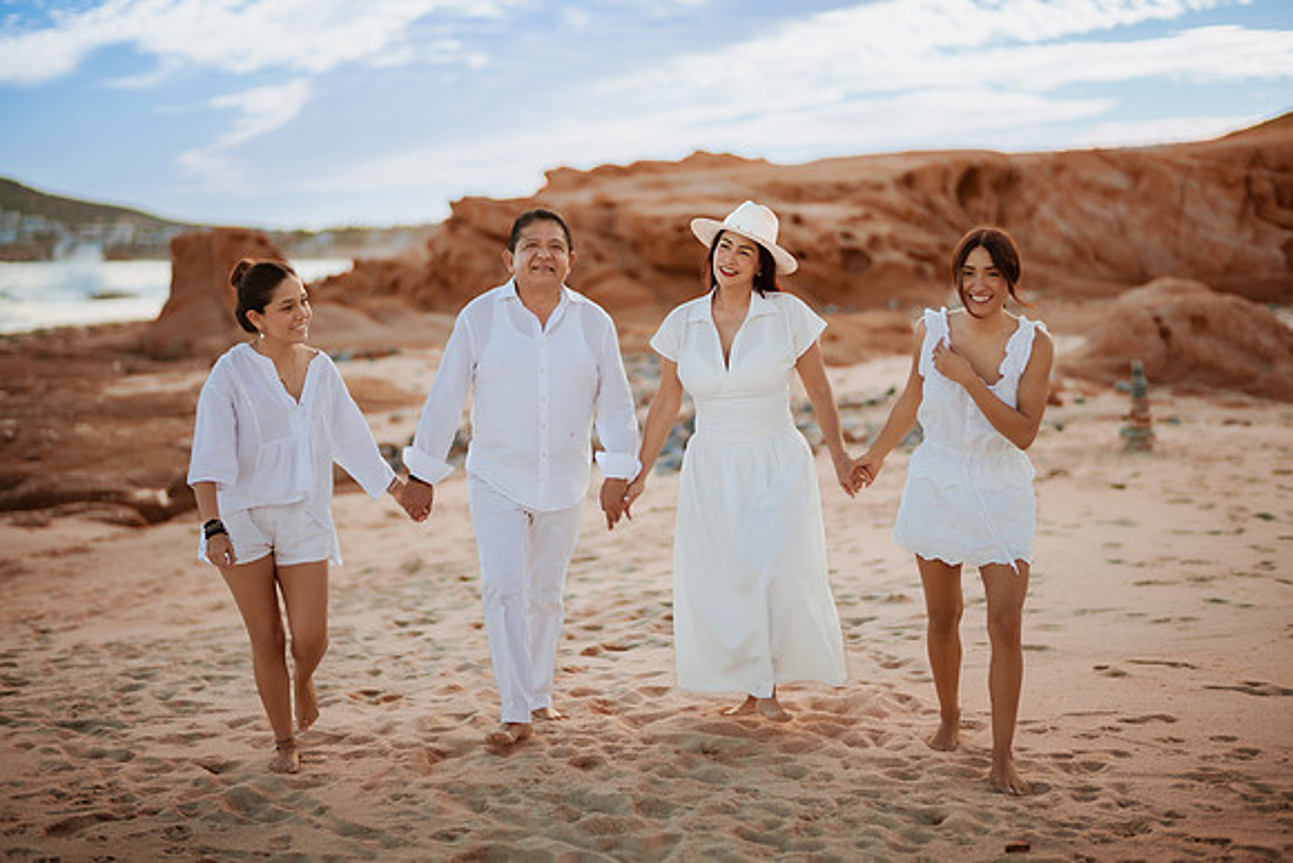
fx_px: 2084
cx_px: 646
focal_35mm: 58
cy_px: 432
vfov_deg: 23.4
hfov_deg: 34.5
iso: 200
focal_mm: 58
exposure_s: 1/8000
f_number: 1.4
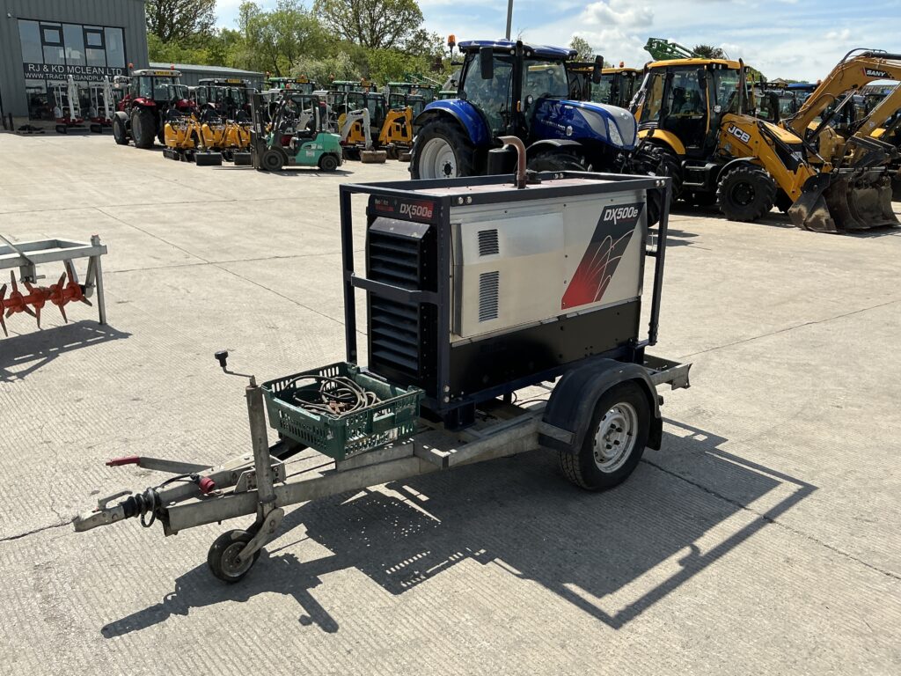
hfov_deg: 63.4
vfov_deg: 49.7
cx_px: 450
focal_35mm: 28
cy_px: 338
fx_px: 729
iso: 25
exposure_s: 1/1912
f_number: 1.8
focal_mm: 3
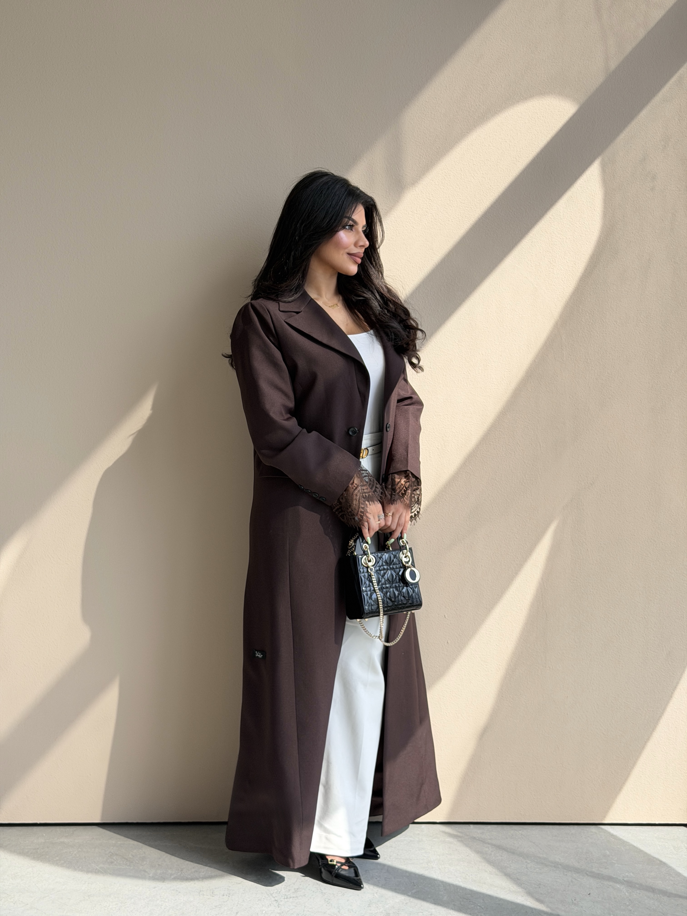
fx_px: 1270
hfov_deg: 30.3
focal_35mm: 48
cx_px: 344
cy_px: 458
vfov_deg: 39.7
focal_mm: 6.76
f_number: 1.78
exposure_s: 1/490
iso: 64
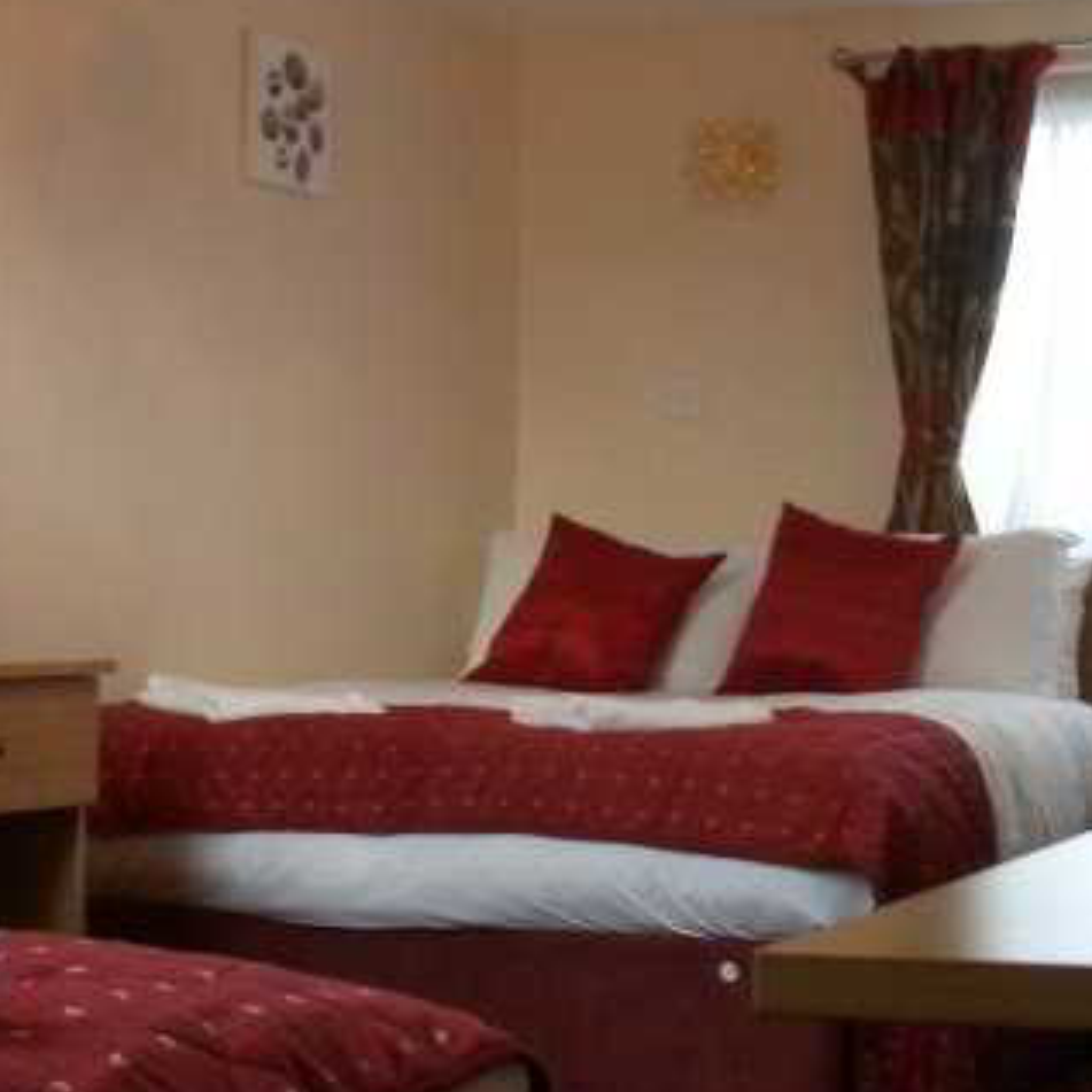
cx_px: 424
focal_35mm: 78
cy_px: 406
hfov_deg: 22.2
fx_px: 2784
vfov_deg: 22.1
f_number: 2.6
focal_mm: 5.8
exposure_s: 1/60
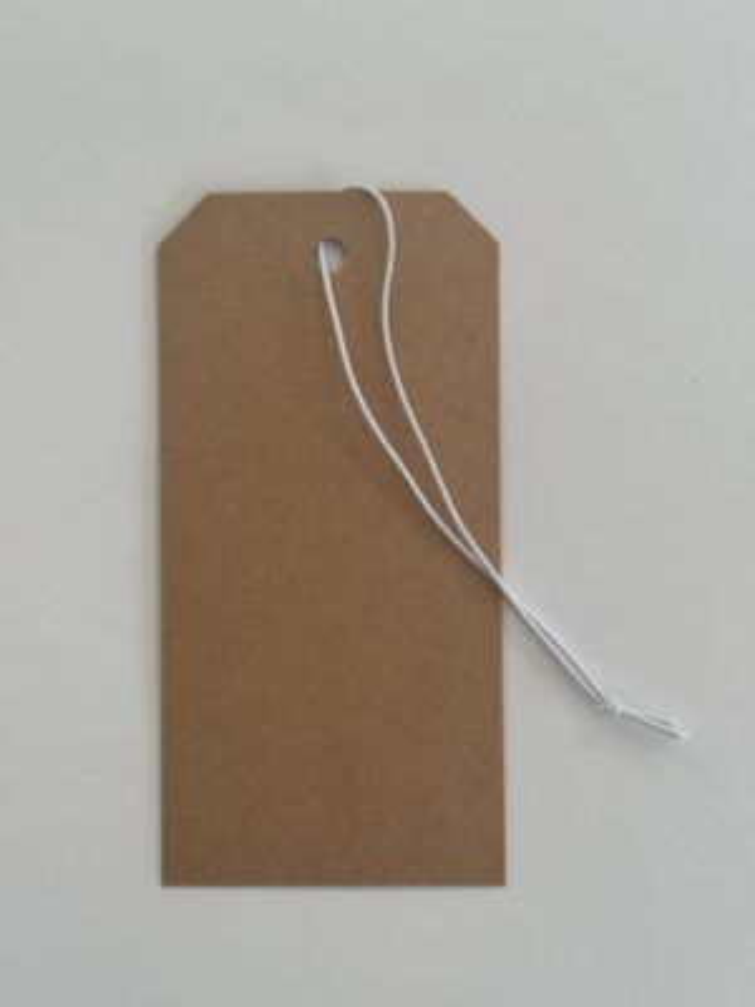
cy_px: 504
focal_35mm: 48
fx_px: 1396
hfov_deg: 30.3
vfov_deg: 39.7
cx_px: 378
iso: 64
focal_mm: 6.76
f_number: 1.78
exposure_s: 1/121
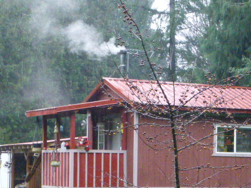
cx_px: 180
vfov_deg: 12.0
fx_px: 892
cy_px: 137
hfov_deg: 16.0
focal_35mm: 123
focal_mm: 14.2
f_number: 5.1
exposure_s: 1/60
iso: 2500
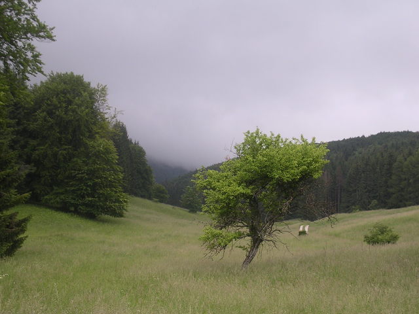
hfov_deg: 29.0
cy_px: 157
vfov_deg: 21.9
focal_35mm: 67
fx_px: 811
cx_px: 210
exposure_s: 1/37.3
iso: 100
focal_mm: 10.2
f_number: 3.6
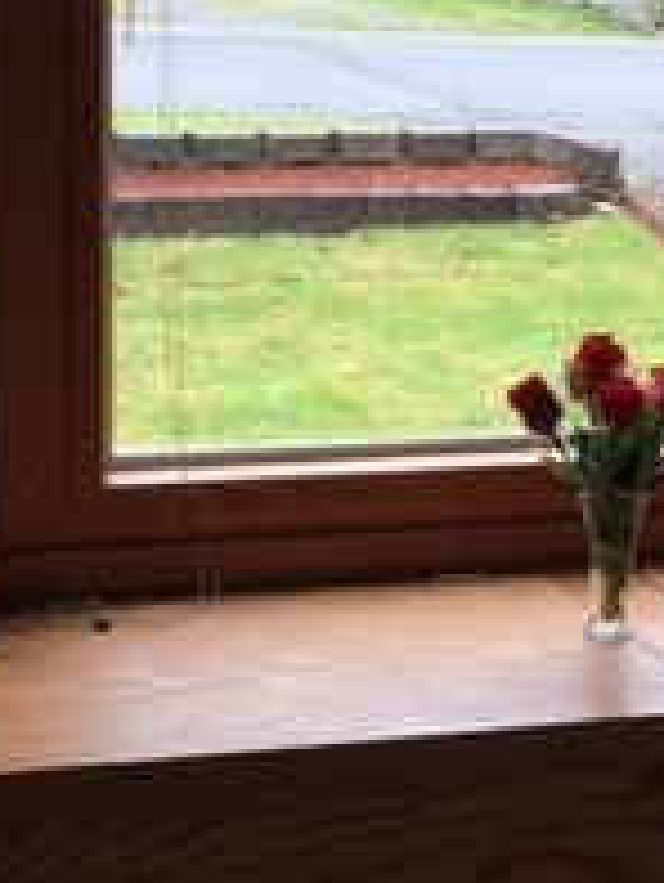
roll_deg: -1.8
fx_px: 2402
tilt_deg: -8.8
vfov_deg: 20.8
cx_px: 368
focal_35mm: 94
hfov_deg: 15.7
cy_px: 318
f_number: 2.2
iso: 32
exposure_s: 1/100
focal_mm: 4.15
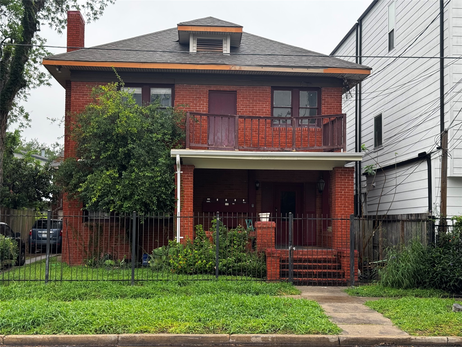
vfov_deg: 30.3
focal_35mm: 48
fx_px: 641
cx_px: 231
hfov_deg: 39.7
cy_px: 174
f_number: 1.78
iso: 64
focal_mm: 6.76
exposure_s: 1/672
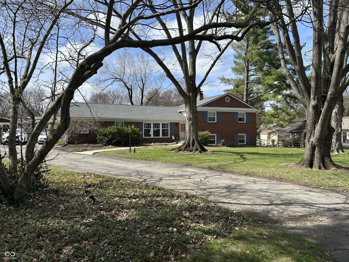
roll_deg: +0.4
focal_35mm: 26
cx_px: 174
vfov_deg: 53.1
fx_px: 262
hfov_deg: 67.3
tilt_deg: -0.6
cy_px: 131
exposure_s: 1/2915
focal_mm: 5.7
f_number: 1.5
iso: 50
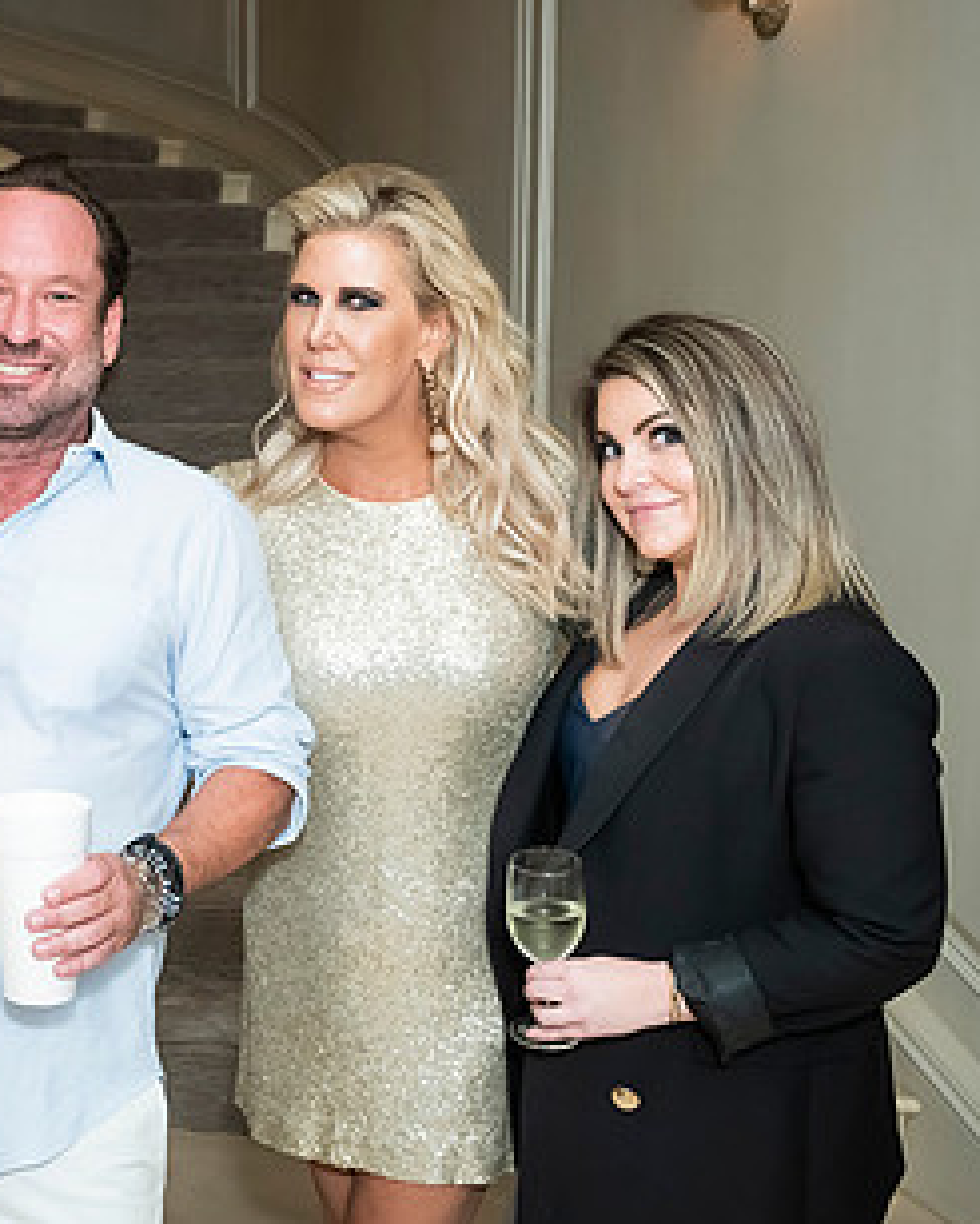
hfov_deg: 26.3
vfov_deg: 34.1
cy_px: 608
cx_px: 12
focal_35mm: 55
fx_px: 1992
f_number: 5.6
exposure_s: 1/80
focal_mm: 31
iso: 1250
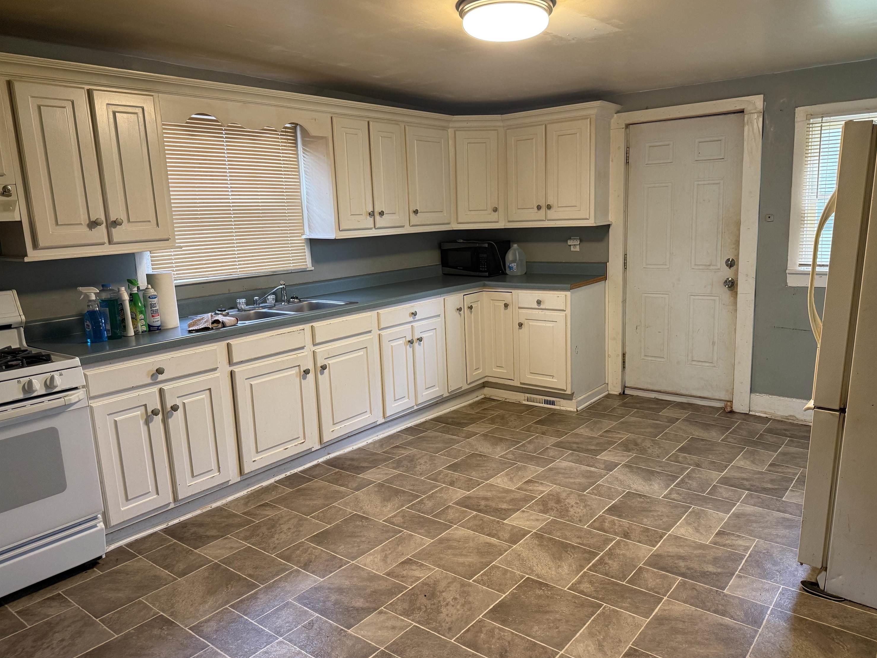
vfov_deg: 54.9
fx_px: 633
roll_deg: +1.9
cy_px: 323
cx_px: 456
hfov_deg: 69.4
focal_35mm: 25
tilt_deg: -10.8
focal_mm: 6.76
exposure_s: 1/60
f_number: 1.78
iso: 250
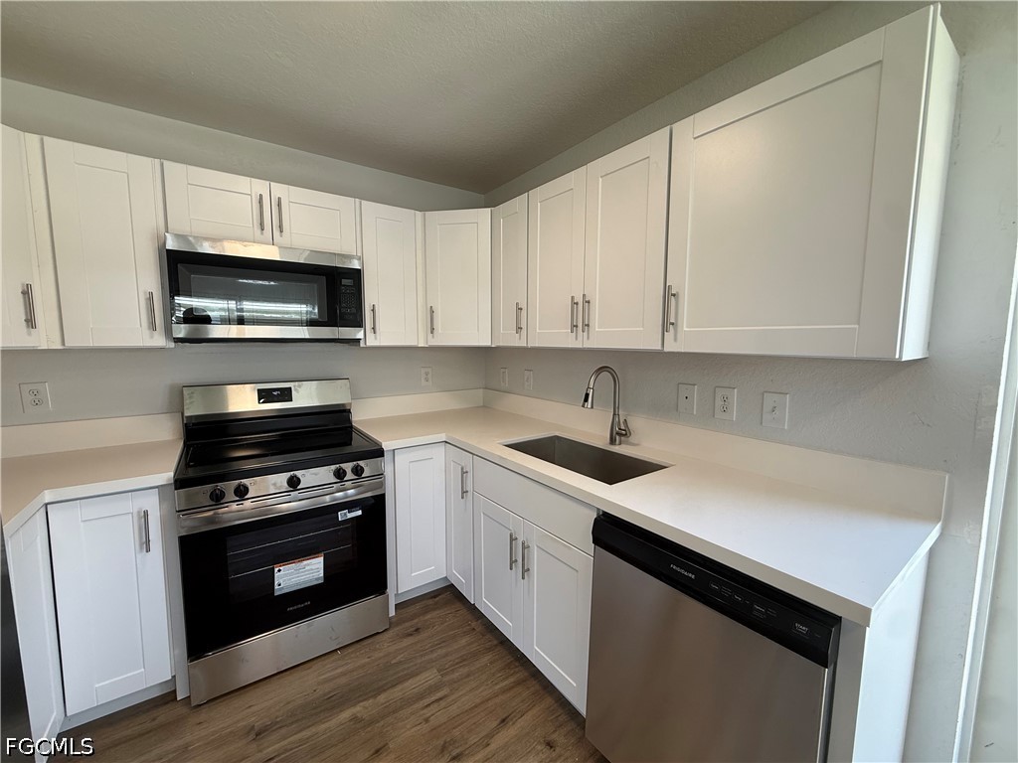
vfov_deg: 85.7
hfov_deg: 102.1
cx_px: 509
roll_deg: -0.6
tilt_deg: -6.6
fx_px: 412
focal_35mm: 14
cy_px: 382
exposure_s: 1/120
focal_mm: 2.22
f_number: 2.2
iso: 100
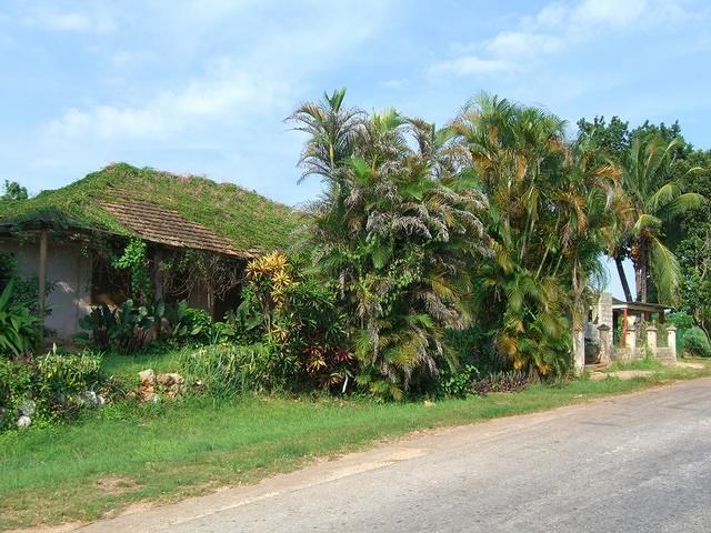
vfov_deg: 37.7
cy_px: 266
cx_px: 356
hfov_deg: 49.0
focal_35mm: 38
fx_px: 781
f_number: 4
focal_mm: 7.9
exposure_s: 1/400
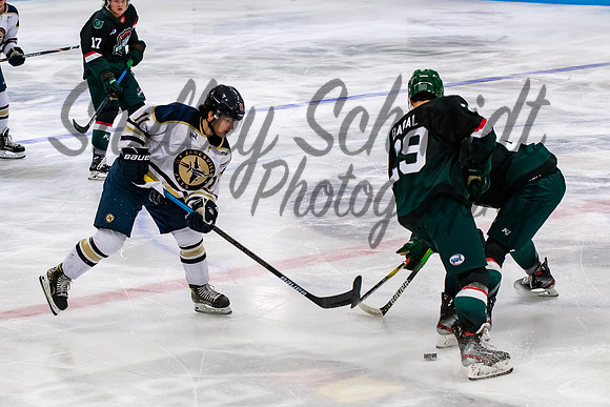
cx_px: 285
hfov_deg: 16.9
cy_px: 201
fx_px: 2047
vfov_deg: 11.4
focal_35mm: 121
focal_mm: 70
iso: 2500
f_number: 3.5
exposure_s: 1/800
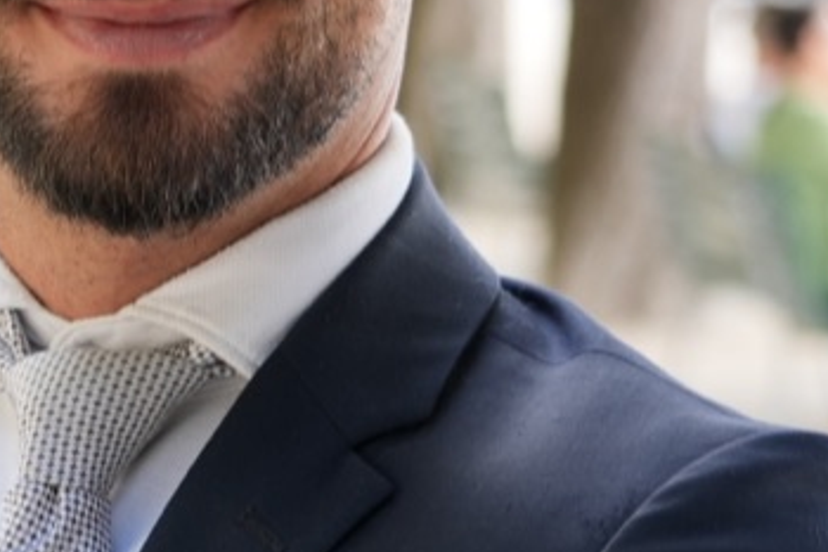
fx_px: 5471
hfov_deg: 8.5
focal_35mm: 238
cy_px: 391
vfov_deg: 5.8
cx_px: -248
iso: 250
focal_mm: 52
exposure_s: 1/125
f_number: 4
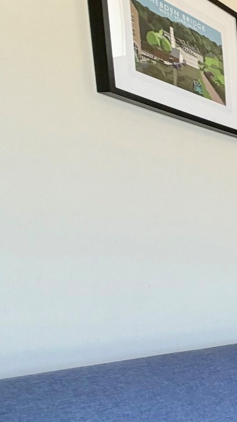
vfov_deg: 40.1
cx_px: 642
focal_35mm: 50
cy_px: 319
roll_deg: +0.5
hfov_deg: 13.0
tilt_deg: -4.1
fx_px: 559
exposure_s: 1/100
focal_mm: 2.22
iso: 100
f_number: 2.2
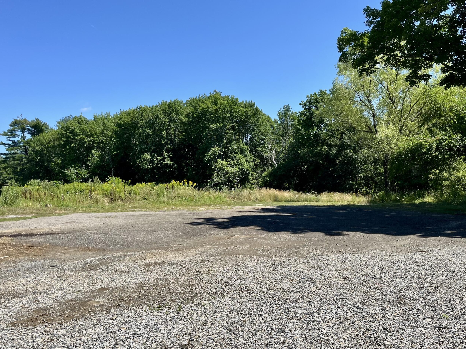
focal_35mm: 31
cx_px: 250
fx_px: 417
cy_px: 204
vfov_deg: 45.3
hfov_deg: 58.3
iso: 50
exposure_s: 1/3215
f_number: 1.6
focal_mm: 5.1
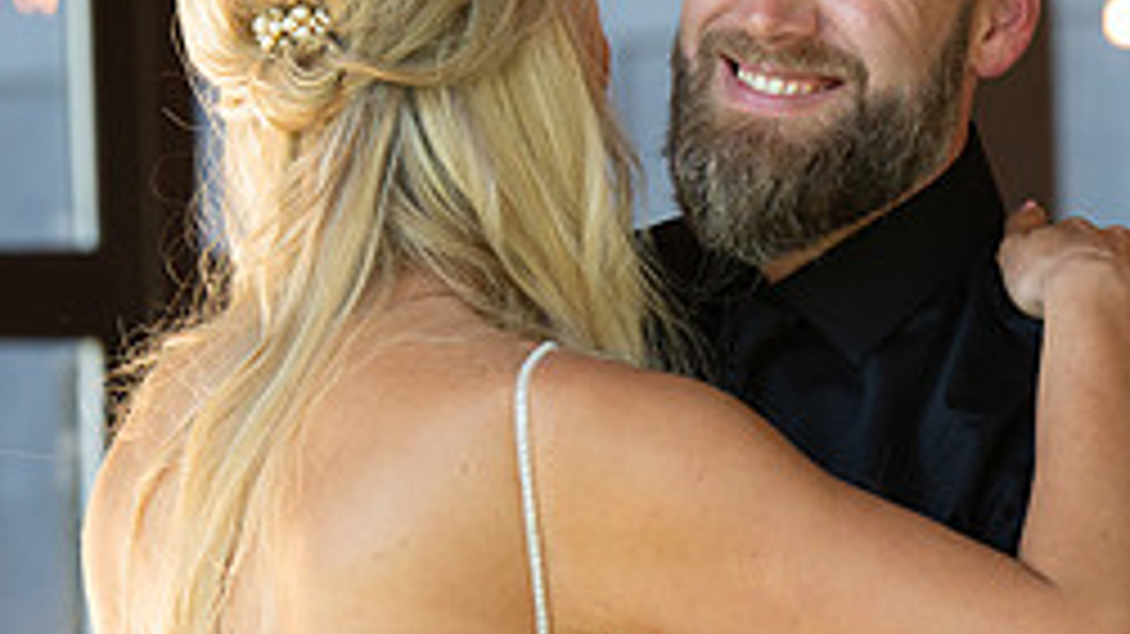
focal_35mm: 364
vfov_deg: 3.3
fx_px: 10903
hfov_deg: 5.9
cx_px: 686
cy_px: 392
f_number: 6.3
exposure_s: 1/160
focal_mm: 135
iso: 1000
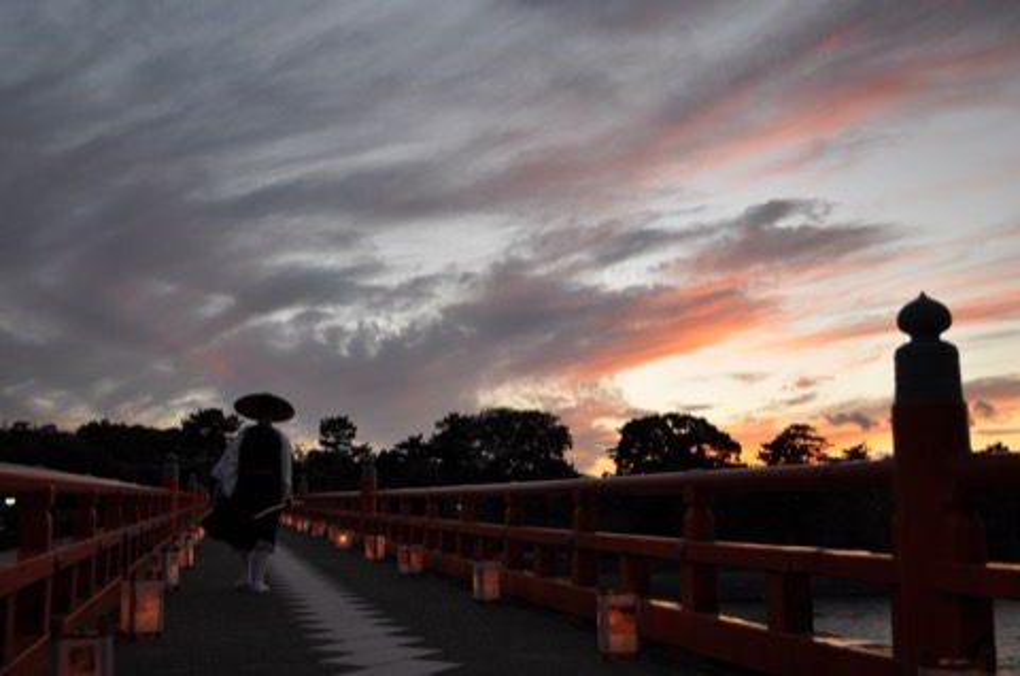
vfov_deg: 36.7
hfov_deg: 53.2
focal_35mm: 36
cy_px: 338
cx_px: 510
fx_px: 1018
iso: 200
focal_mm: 24
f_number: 4
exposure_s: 1/60
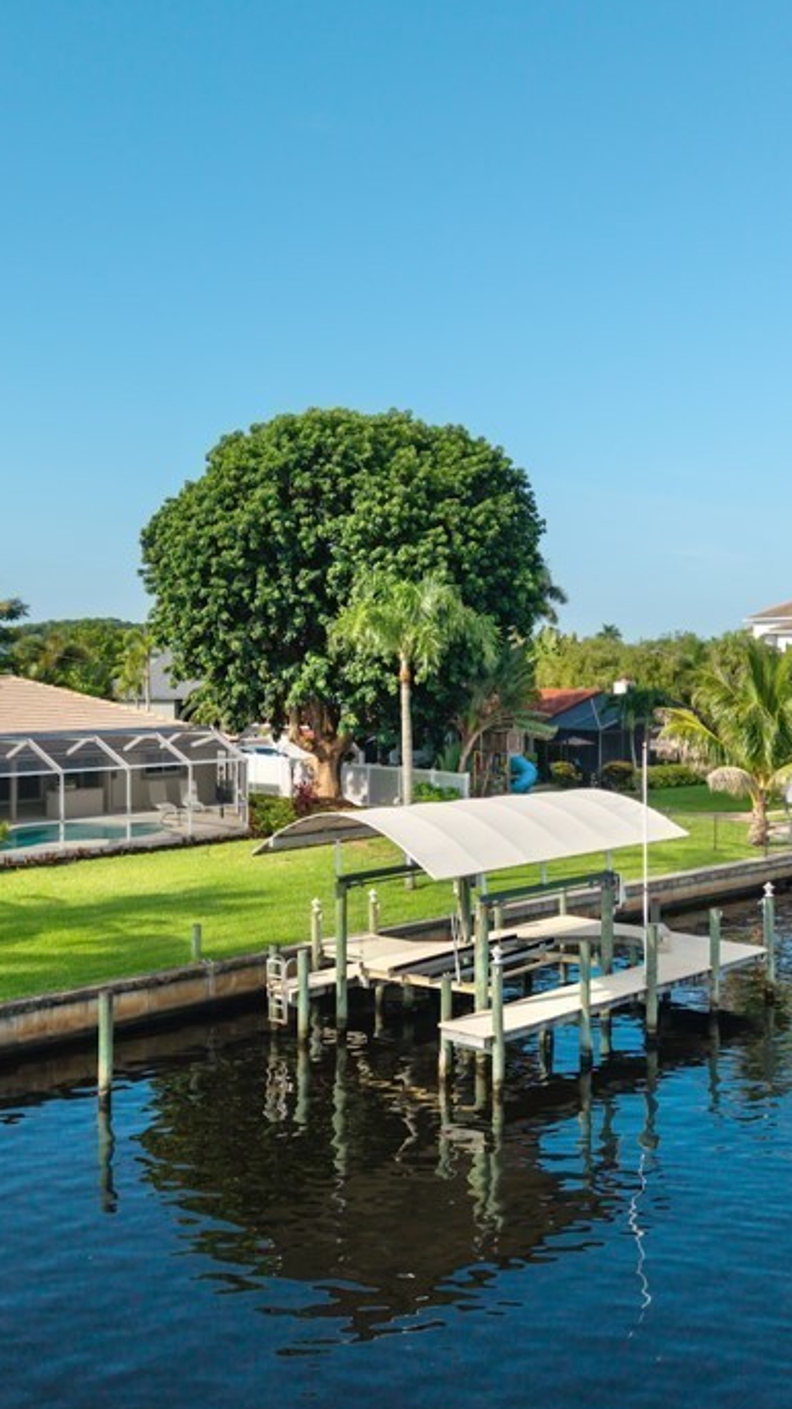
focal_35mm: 39
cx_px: 419
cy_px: 685
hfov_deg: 30.4
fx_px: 1457
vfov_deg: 51.6
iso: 100
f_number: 1.8
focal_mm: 8.67
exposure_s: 1/320
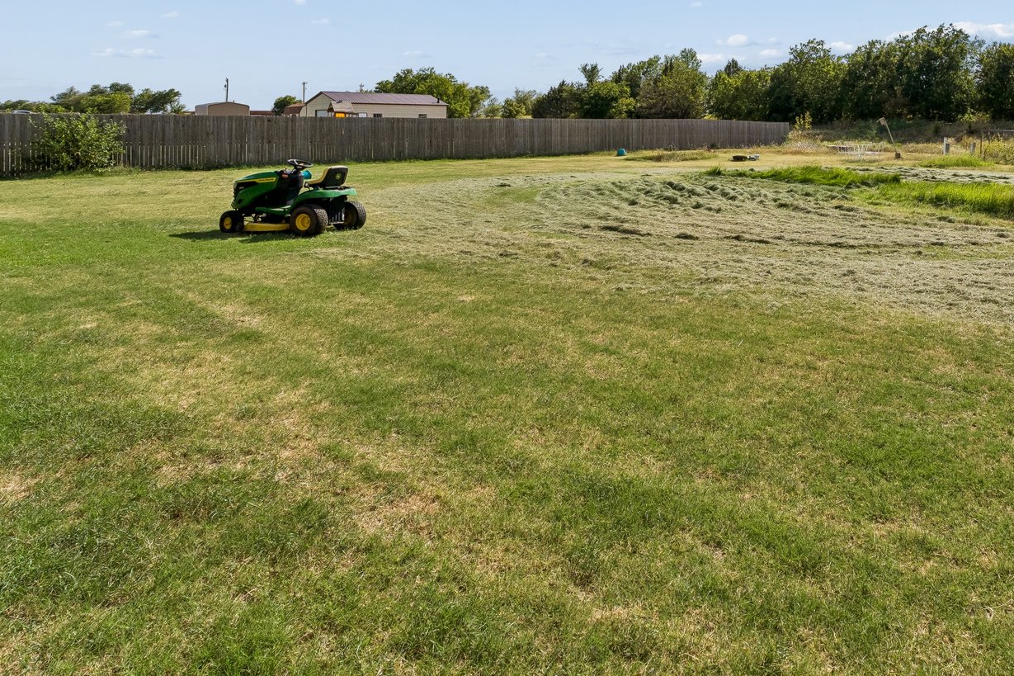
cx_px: 753
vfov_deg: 47.8
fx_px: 704
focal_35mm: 25
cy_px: 113
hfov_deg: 67.3
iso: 200
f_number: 8
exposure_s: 1/1250
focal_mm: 10
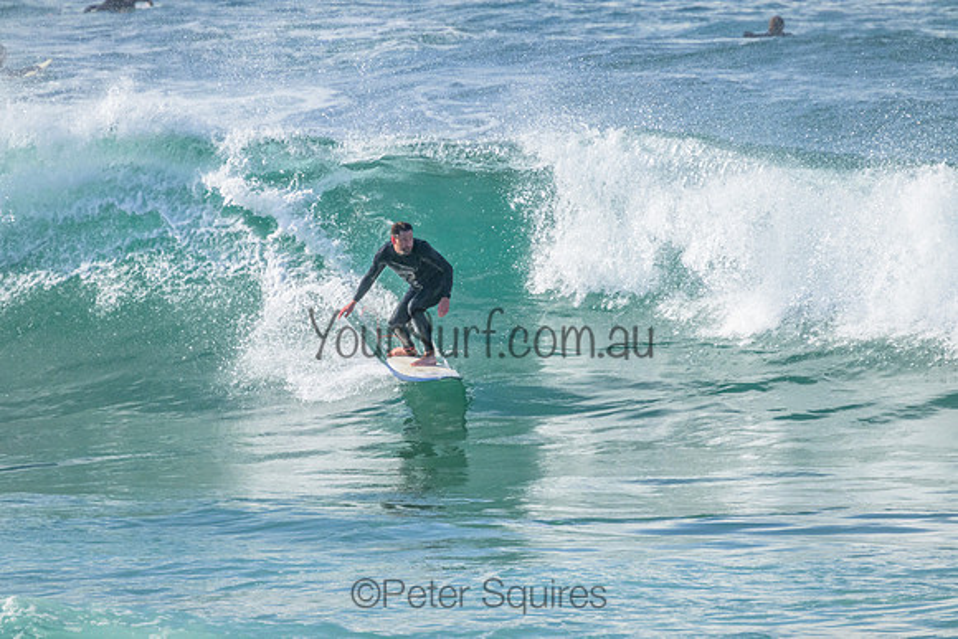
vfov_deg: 1.7
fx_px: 21293
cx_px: 479
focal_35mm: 800
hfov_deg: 2.6
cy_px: 320
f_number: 11
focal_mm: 800
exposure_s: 1/1600
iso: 3200
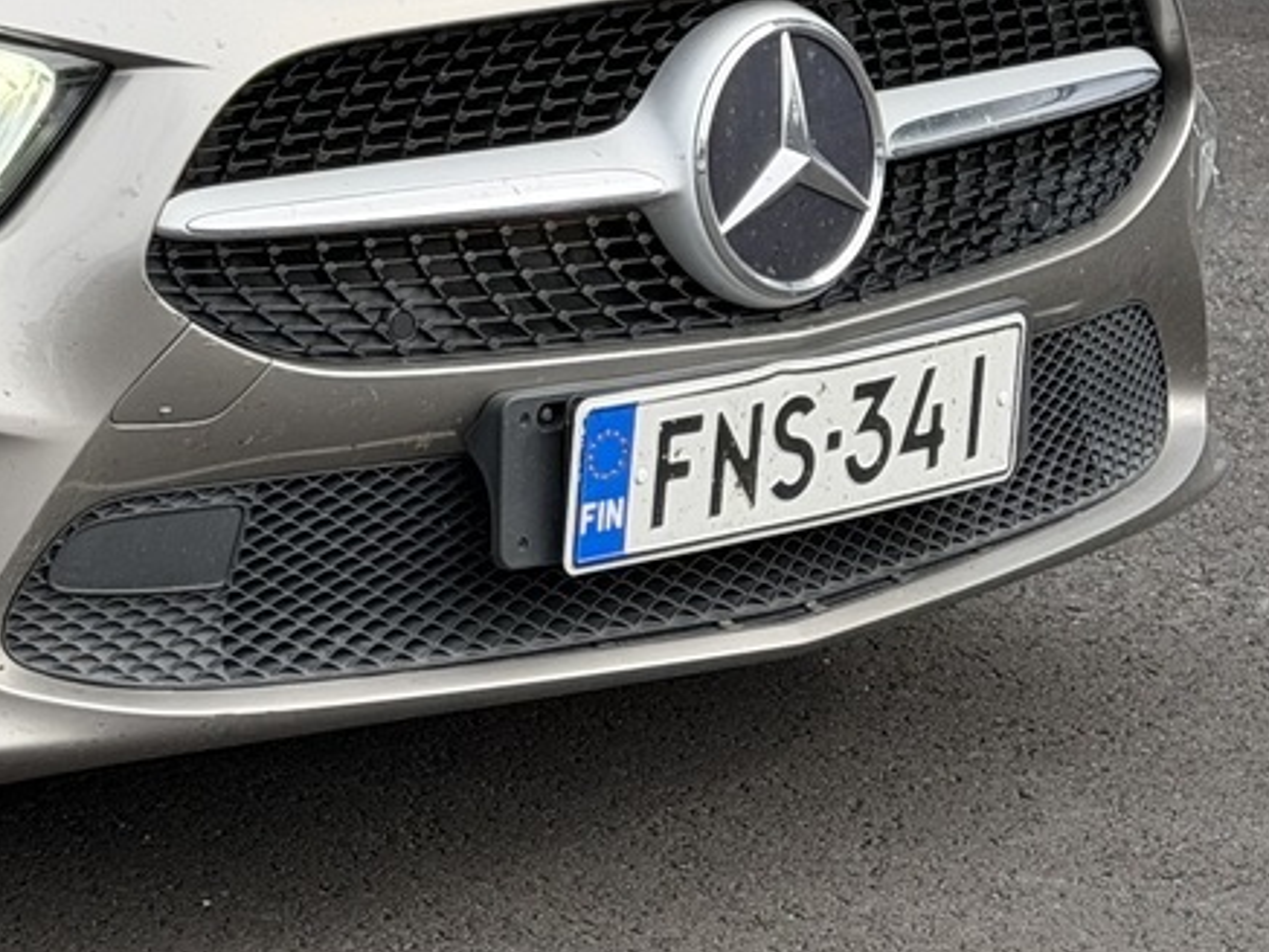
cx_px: -627
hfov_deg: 11.9
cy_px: -203
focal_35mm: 158
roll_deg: +0.1
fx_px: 5794
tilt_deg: -4.8
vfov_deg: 9.3
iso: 64
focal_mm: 6.76
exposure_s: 1/1513
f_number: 1.78
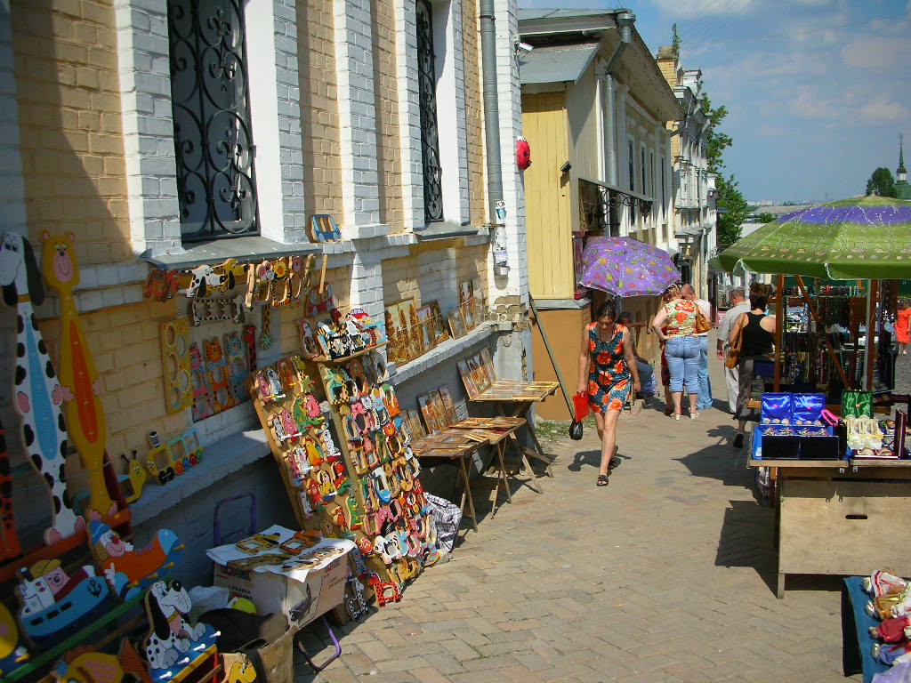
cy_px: 342
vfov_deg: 40.7
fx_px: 921
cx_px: 456
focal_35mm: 35
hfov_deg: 52.6
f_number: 8.5
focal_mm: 5.8
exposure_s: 1/202
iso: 50
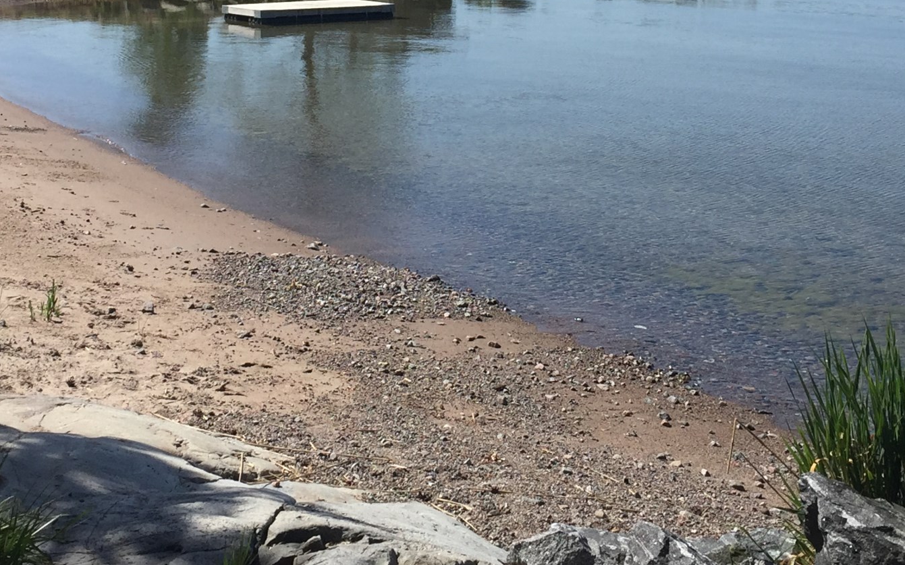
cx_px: 399
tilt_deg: -2.3
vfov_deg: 19.0
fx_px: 1628
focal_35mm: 66
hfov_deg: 31.0
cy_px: -33
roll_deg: +0.0
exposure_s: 1/2326
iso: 32
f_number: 2.2
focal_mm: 4.15
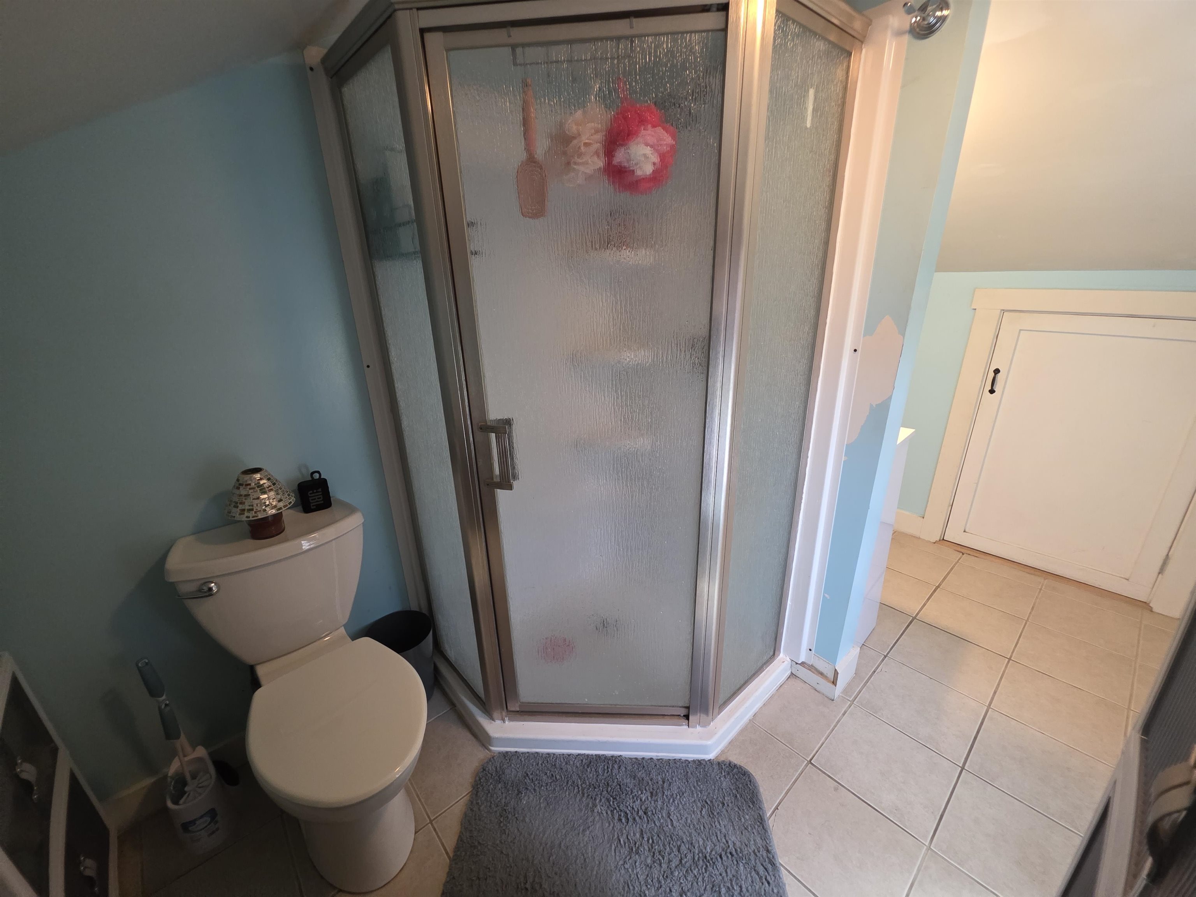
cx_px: 598
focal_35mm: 13
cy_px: 448
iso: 400
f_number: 1.9
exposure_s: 1/100
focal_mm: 2.2
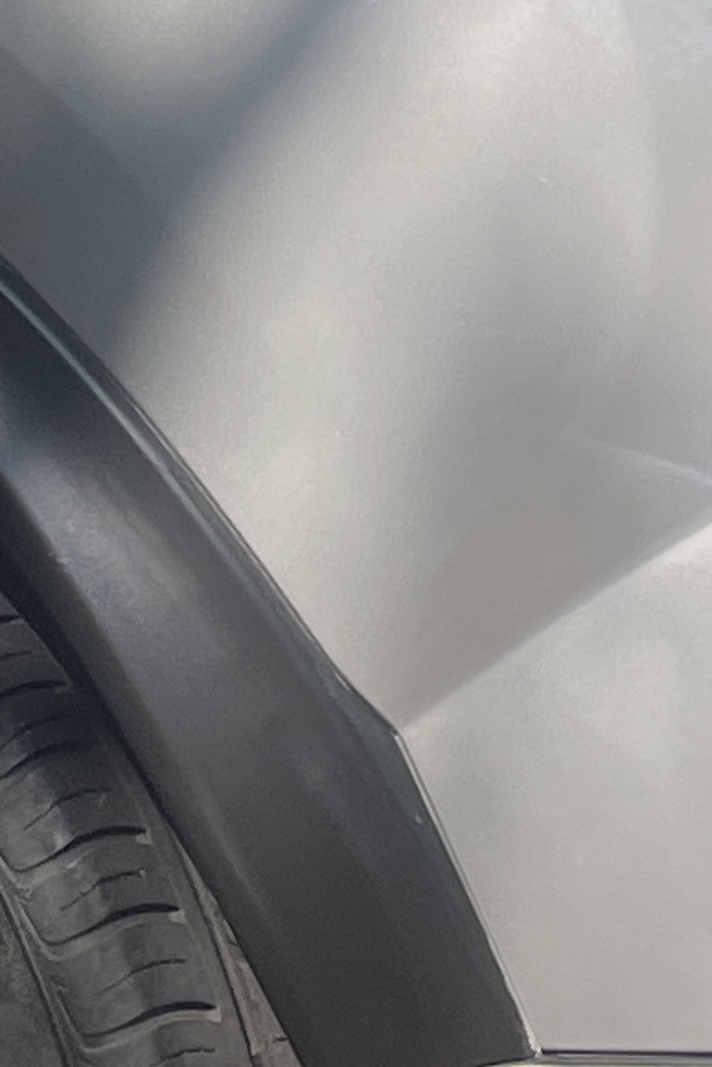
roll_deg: +0.1
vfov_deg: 10.5
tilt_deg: -6.5
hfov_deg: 7.3
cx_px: -112
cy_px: -629
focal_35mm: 188
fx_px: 5574
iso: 32
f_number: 1.6
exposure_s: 1/779
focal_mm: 4.2
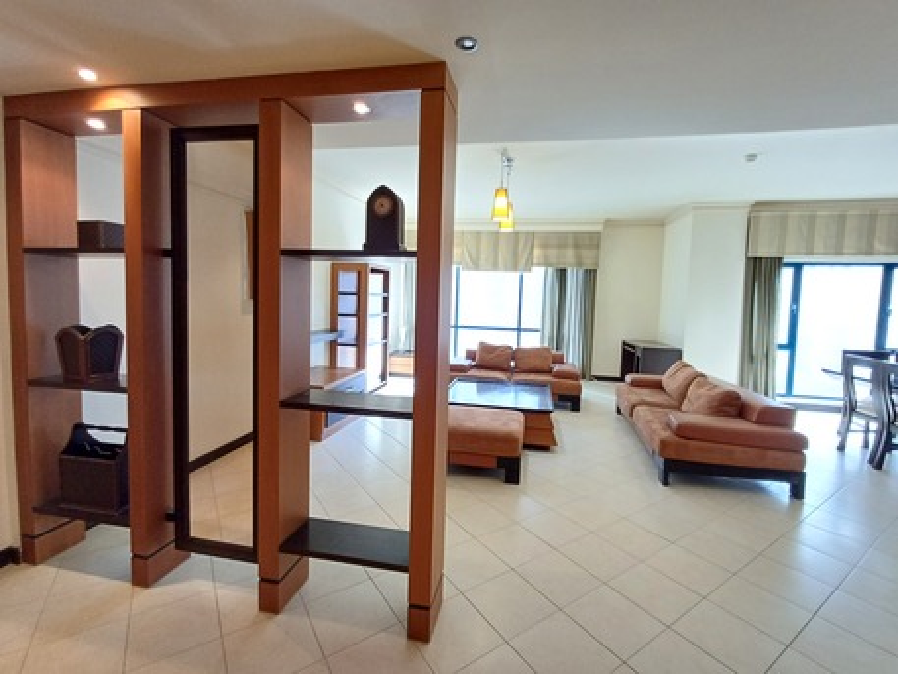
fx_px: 415
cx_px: 449
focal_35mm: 16
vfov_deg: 78.1
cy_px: 337
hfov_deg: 94.5
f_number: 2.2
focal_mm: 1.64
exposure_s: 1/50
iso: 250
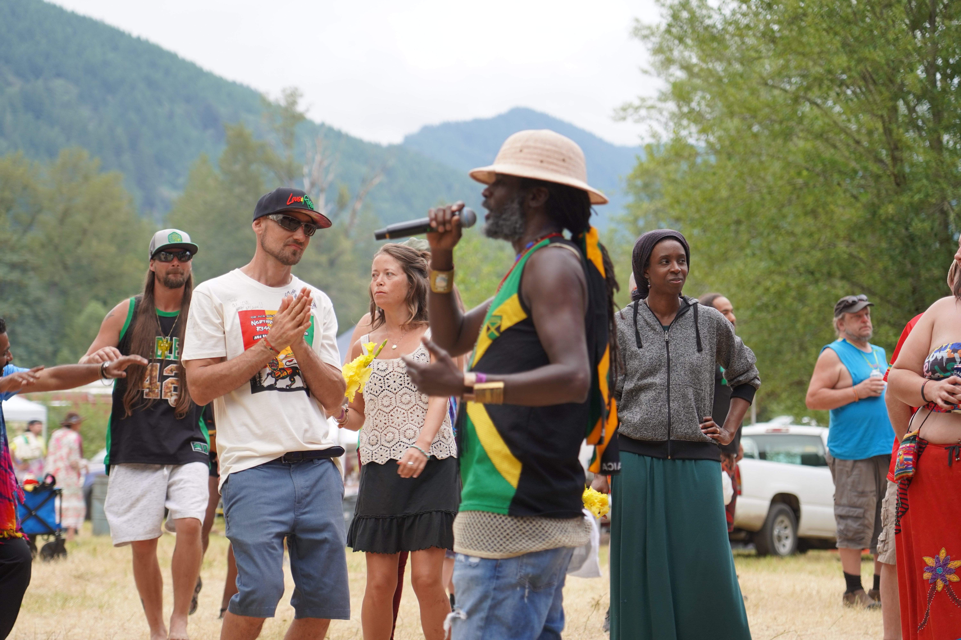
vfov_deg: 13.0
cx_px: 480
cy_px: 320
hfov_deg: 19.5
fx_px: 2803
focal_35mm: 105
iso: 320
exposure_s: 1/160
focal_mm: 105
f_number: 4
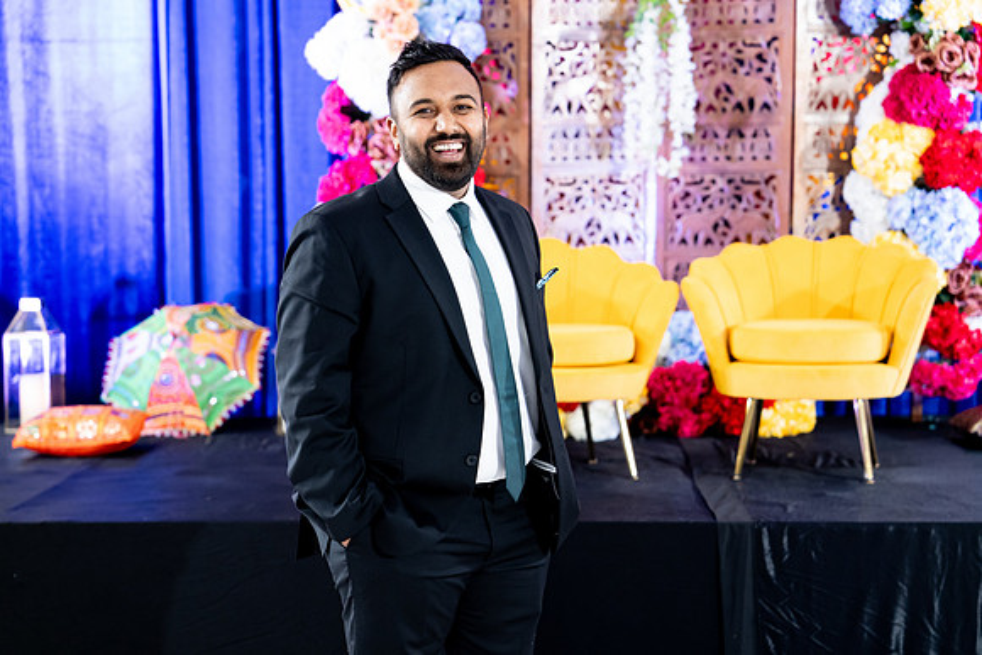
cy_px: 327
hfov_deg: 28.3
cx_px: 486
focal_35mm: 71
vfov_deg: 19.1
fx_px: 1944
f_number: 2.8
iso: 2500
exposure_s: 1/125
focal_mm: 70
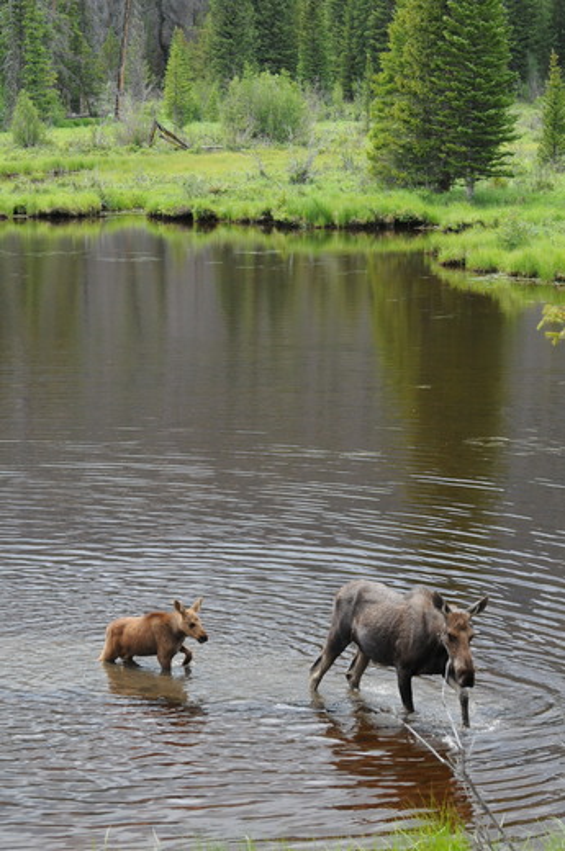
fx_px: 2480
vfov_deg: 19.5
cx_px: 282
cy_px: 426
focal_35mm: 105
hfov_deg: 13.0
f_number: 4.5
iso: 800
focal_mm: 70
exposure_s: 1/1250
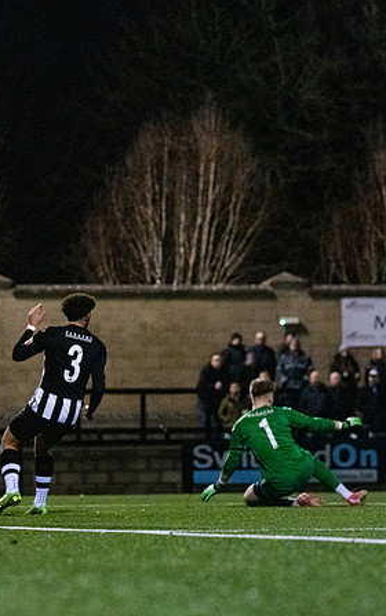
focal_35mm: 234
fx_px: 3932
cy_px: 292
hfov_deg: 5.6
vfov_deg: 9.0
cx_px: 50
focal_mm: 135
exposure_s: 1/1000
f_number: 4
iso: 12800
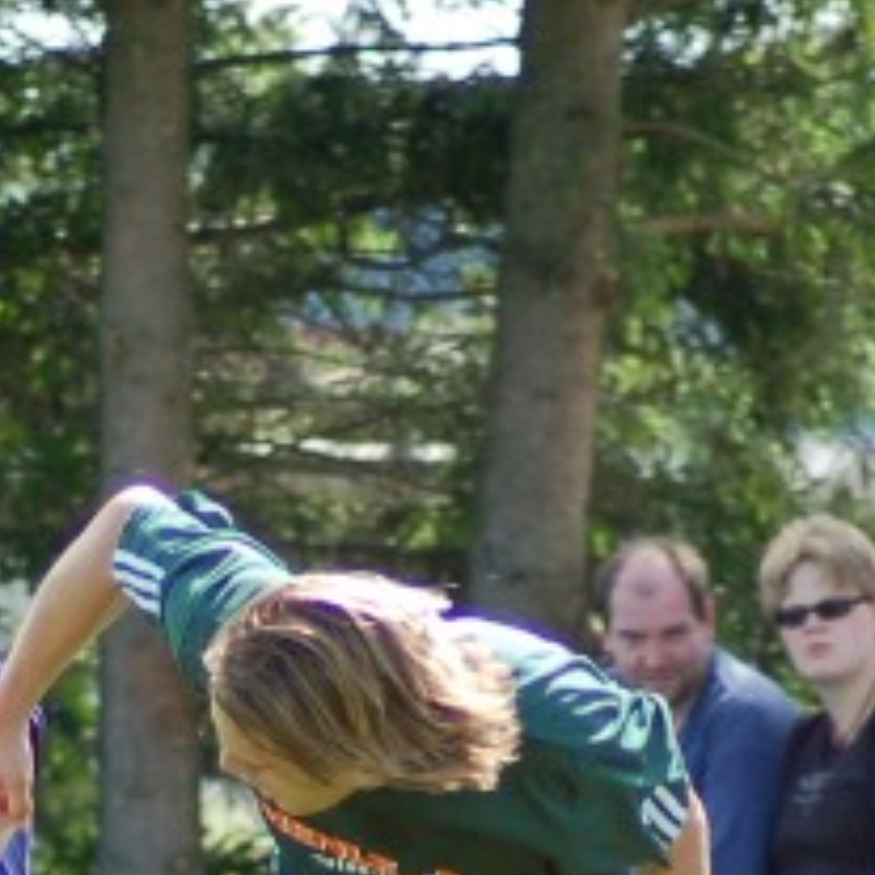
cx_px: 38
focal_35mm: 852
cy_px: 1156
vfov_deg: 2.1
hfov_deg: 2.1
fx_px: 24368
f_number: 4.5
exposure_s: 1/800
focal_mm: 135
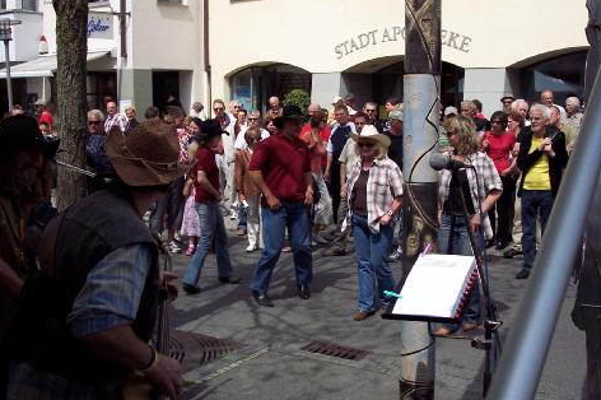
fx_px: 717
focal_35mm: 43
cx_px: 293
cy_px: 170
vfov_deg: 31.1
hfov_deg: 45.5
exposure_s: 1/750
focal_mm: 8
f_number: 4
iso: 100
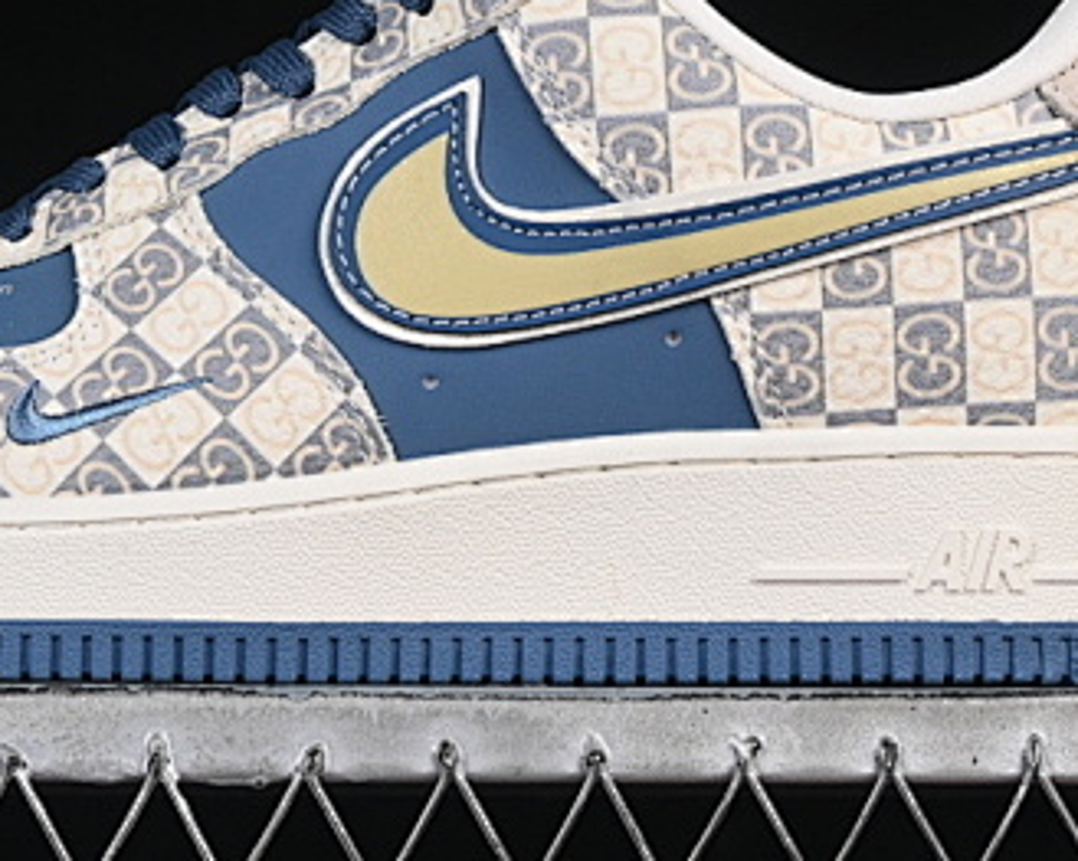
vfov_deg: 9.0
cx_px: 364
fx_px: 5454
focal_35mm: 171
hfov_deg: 11.3
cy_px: 142
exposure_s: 1/80
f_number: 8
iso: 160
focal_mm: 50
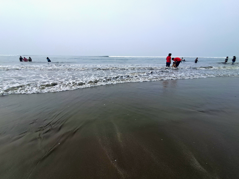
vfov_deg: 78.1
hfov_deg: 94.5
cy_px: 90
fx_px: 110
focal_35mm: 16
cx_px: 120
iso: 40
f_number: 2.2
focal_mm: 1.64
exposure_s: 1/1667
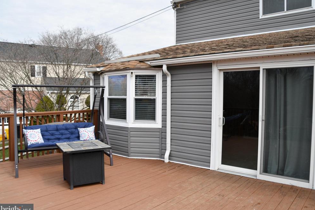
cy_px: 106
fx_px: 245
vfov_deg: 46.4
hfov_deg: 65.5
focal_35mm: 28
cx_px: 161
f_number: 8
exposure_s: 1/250
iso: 100
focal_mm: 18
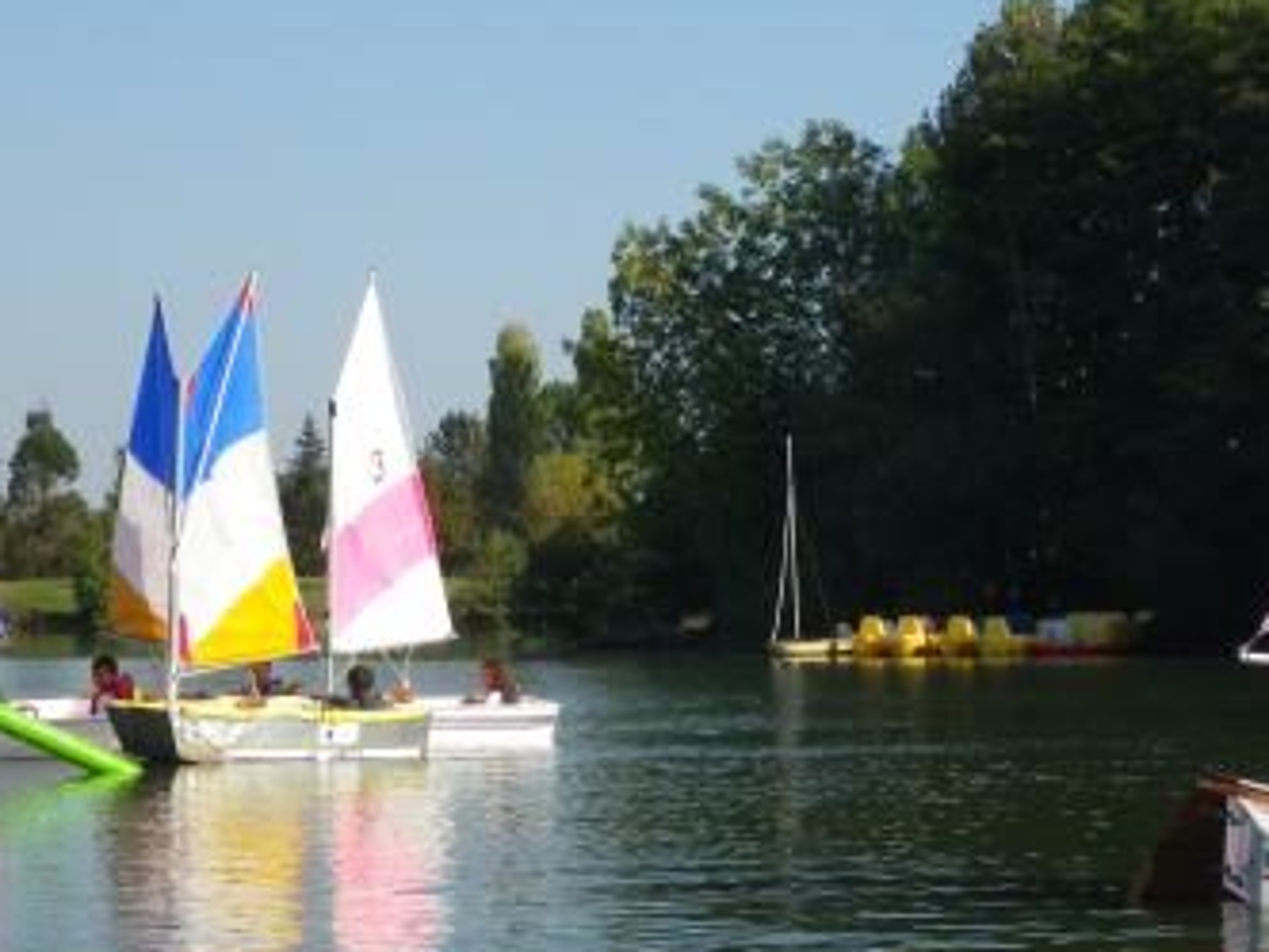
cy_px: 642
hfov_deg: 17.6
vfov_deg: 13.2
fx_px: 4106
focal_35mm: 112
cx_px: 715
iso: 80
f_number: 5.5
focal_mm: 11.1
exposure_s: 1/320
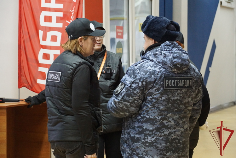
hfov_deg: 18.2
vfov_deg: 12.2
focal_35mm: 112
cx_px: 118
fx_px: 738
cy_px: 79
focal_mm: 75
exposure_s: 1/40
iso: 3200
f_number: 5.6
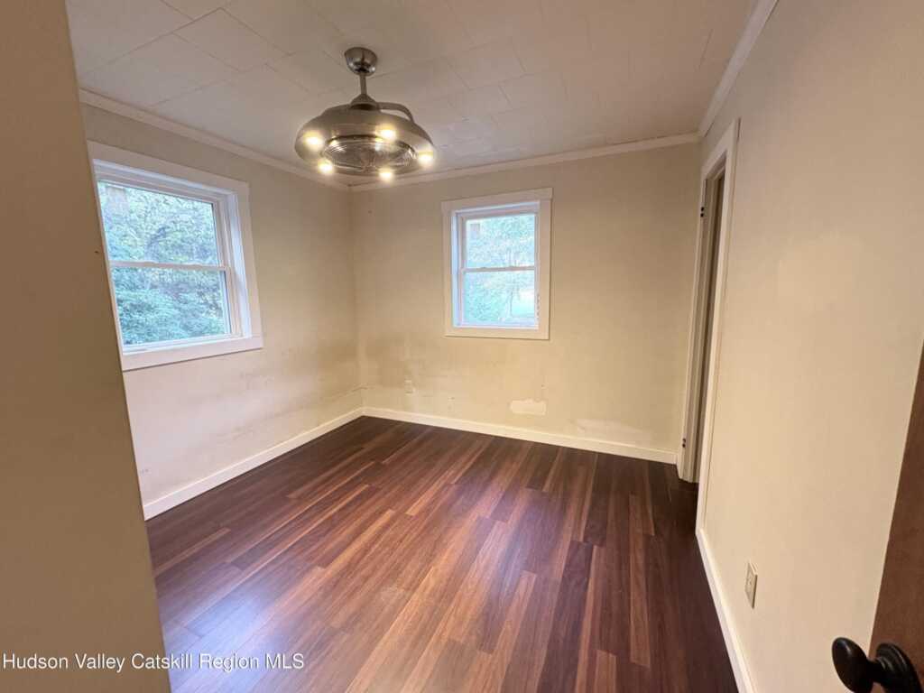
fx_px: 374
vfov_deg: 85.7
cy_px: 346
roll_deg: +1.6
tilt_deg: -9.3
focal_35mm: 14
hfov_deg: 102.1
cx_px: 462
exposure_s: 1/60
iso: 250
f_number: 2.2
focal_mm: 2.22
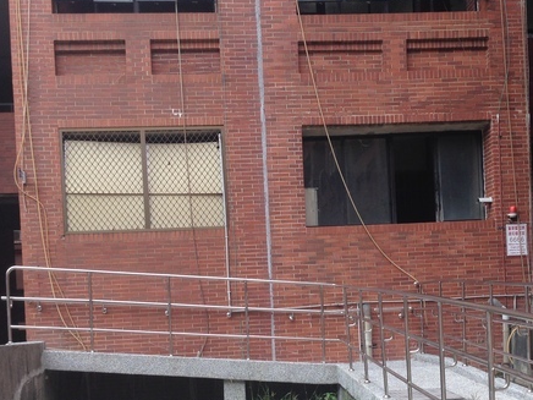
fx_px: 816
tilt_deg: +0.7
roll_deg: +1.4
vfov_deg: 27.0
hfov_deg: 36.2
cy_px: 317
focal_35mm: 53
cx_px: 284
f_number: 2.4
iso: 50
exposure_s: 1/182
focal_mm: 4.12
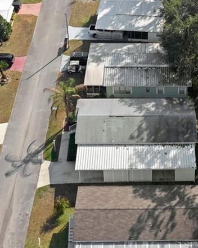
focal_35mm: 75
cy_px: -31
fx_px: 549
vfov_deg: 23.7
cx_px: 149
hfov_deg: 20.3
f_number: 2.8
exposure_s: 1/1500
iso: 200
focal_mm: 8.38
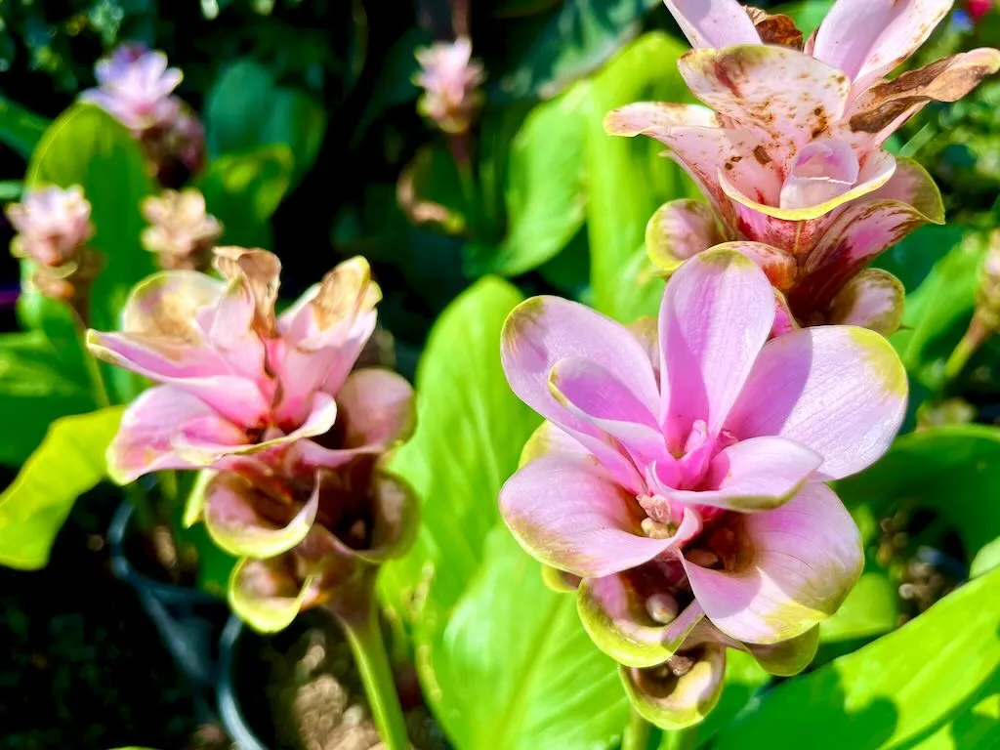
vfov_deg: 53.1
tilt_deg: -34.8
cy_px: 375
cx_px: 500
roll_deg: +1.5
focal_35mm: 26
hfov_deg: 67.3
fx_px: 751
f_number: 1.6
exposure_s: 1/694
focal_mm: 4.2
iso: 32
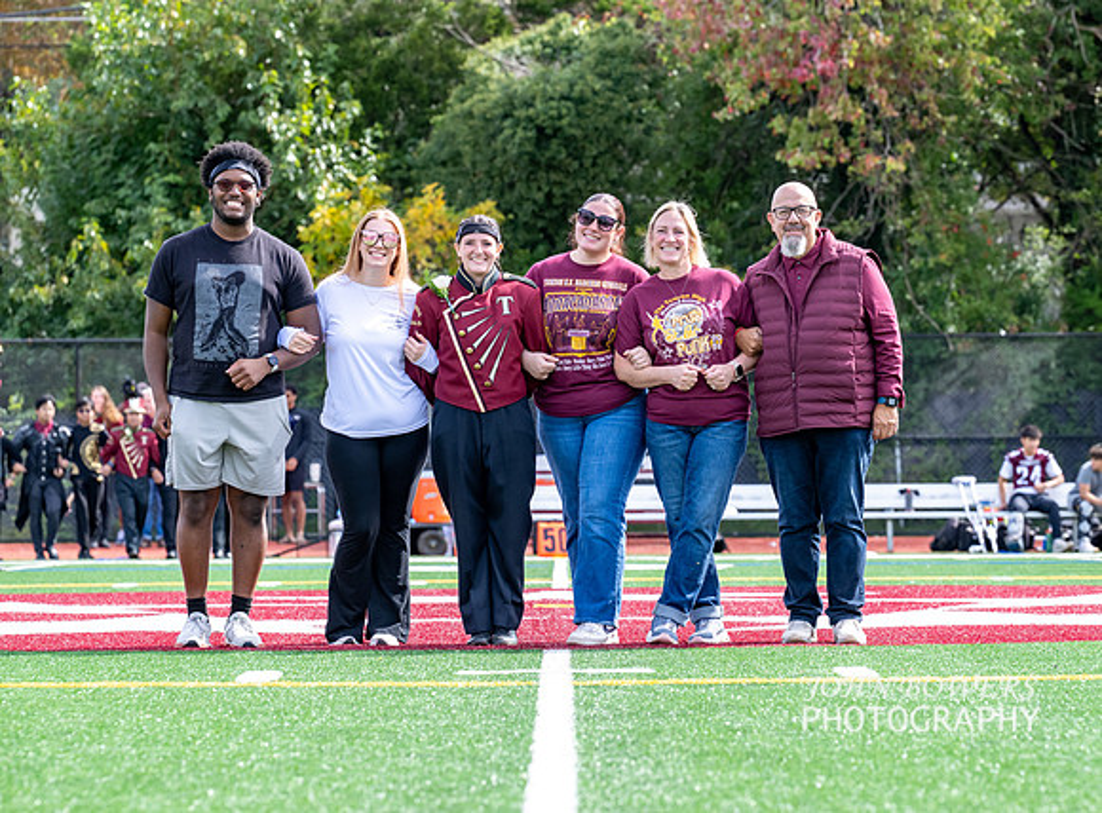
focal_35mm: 166
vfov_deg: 8.9
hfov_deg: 12.0
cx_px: 610
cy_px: 388
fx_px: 5252
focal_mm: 145
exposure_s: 1/1000
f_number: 5.6
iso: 800
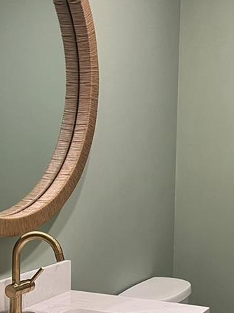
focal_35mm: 70
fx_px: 632
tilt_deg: -5.4
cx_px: 184
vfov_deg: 27.6
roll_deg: -0.9
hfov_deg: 20.8
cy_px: 216
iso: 100
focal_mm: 5.7
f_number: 1.5
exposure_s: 1/60
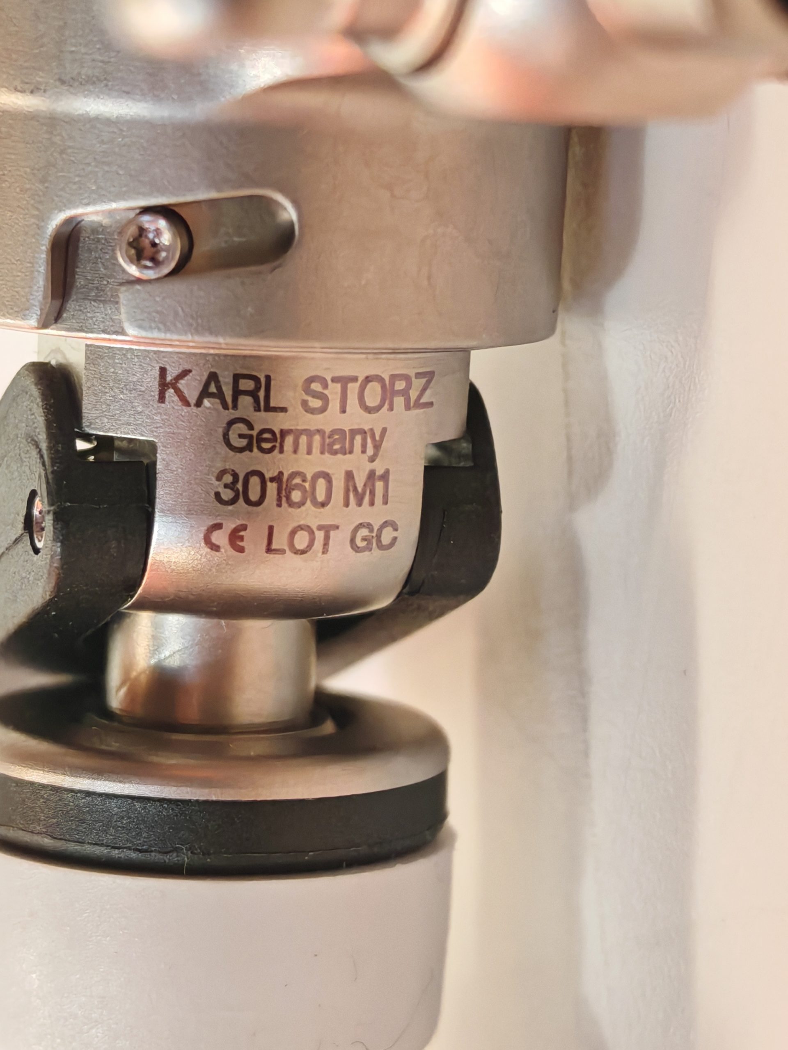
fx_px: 3217
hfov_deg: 14.0
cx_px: 394
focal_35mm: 106
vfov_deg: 18.5
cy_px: 525
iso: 500
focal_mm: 6.83
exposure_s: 1/50
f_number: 2
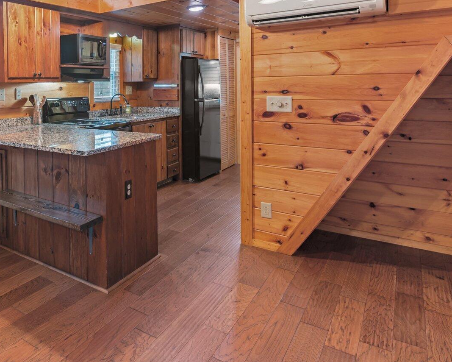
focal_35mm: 27
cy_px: 84
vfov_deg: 50.7
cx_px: 42
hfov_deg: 55.2
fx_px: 361
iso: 400
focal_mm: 15
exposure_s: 1/2
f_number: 7.1
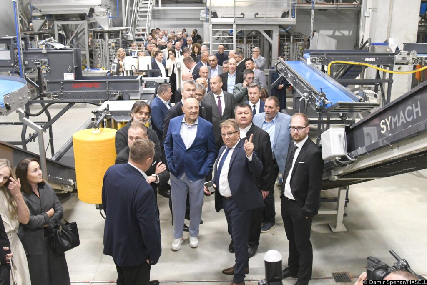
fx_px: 427
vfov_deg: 36.9
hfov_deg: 53.1
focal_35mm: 36
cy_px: 142
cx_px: 214
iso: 6400
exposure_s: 1/250
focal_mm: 24
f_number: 4
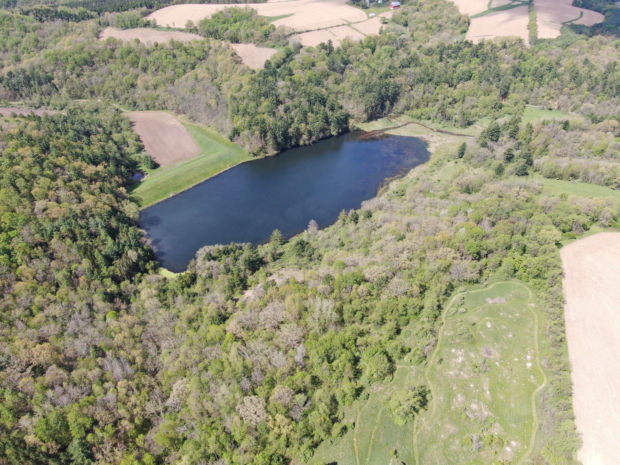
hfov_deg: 71.6
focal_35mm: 24
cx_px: 310
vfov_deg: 56.8
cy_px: 232
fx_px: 430
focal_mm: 4.39
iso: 100
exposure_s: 1/640
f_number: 2.8
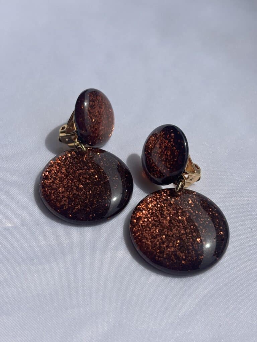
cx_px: 128
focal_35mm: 52
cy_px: 171
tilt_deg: -48.3
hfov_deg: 28.0
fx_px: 515
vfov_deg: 36.8
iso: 40
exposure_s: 1/4425
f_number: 1.6
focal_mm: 5.96
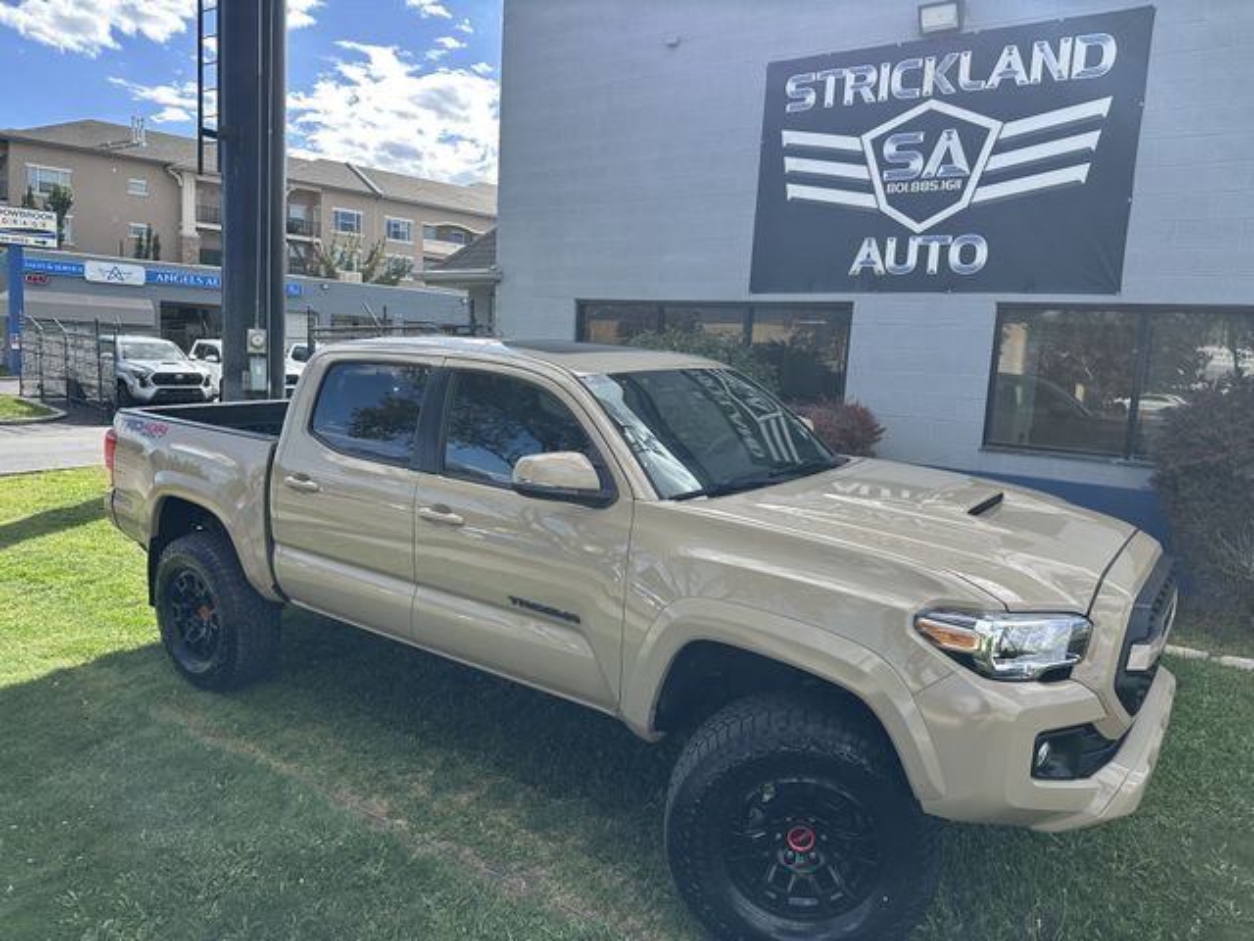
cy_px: 470
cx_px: 627
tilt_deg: -8.0
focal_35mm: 24
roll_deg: -3.2
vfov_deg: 56.8
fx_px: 869
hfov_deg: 71.6
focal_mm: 6.86
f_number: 1.78
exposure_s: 1/1664
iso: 80
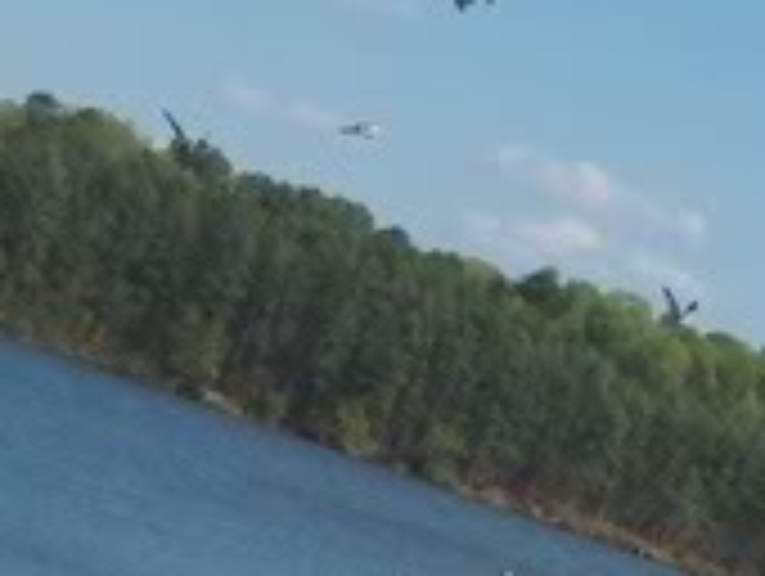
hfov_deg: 10.8
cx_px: 173
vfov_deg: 7.9
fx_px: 4050
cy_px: 1012
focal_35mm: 183
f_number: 4.8
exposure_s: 1/971
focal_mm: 8
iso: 100
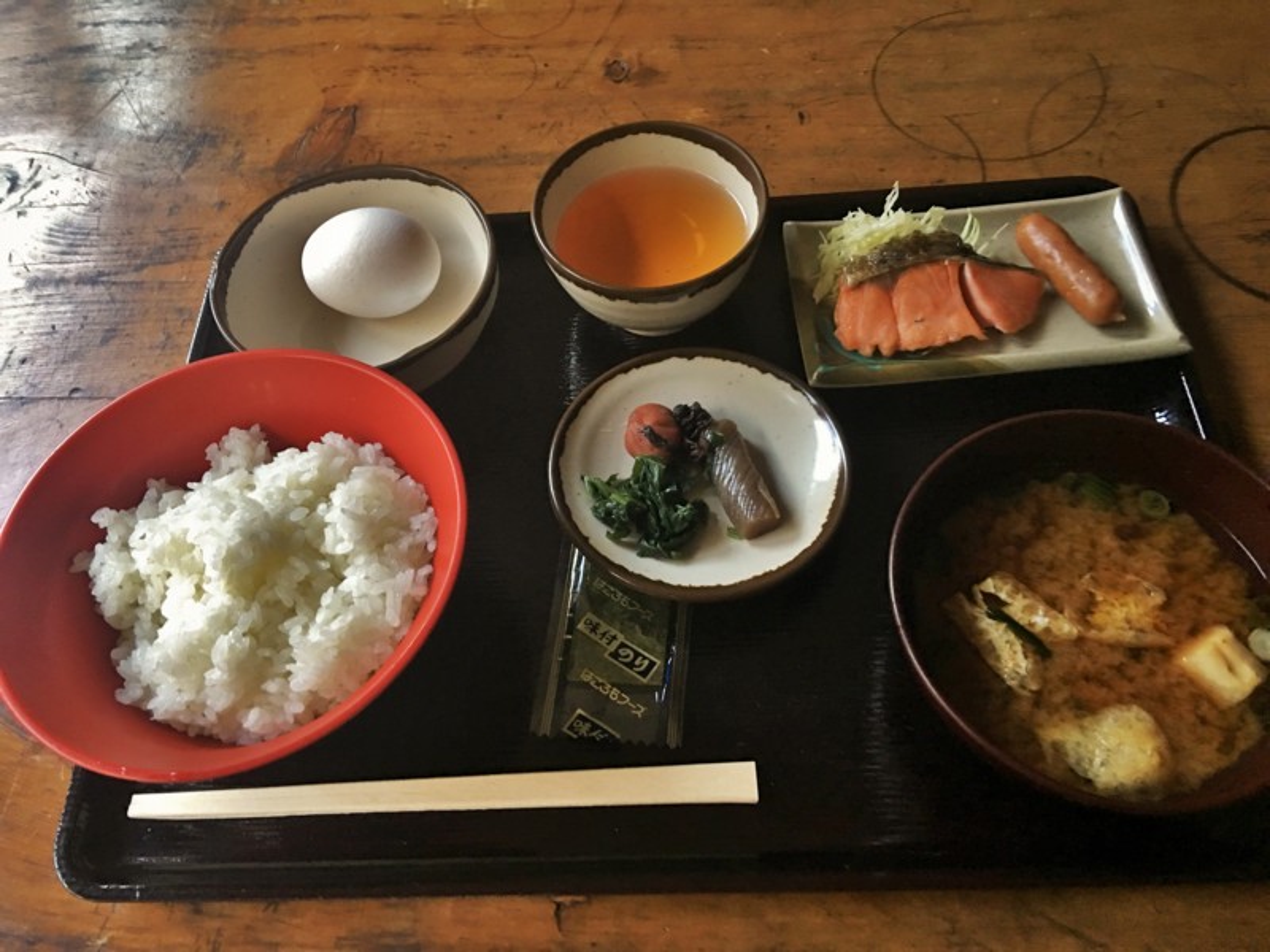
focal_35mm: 29
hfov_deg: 61.7
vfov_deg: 48.2
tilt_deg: -57.8
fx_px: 1064
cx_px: 635
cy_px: 476
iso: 50
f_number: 2.2
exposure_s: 1/4
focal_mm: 4.15
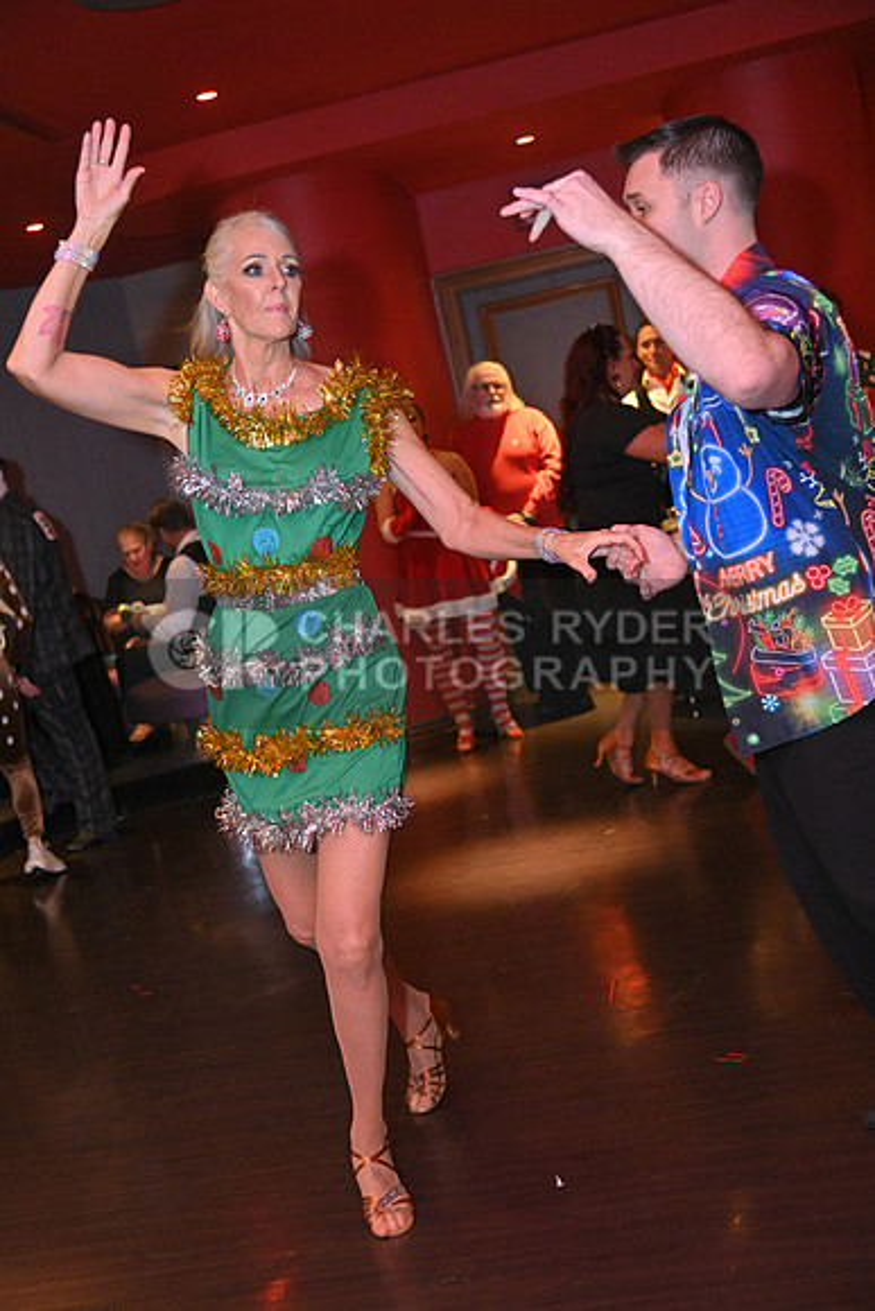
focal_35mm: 44
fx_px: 1603
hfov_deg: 30.5
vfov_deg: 44.5
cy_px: 656
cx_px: 438
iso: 4000
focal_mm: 44
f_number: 4
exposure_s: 1/100
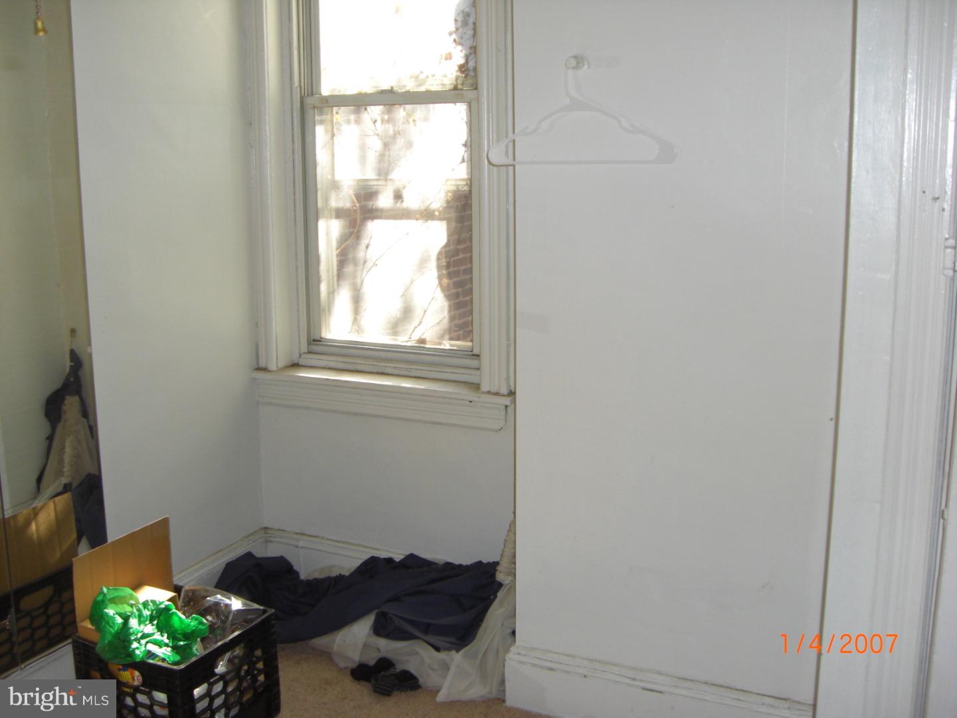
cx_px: 478
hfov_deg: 49.0
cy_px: 359
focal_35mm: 38
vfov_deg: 37.7
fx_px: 1051
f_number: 2.7
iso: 100
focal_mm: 6.2
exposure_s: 1/80
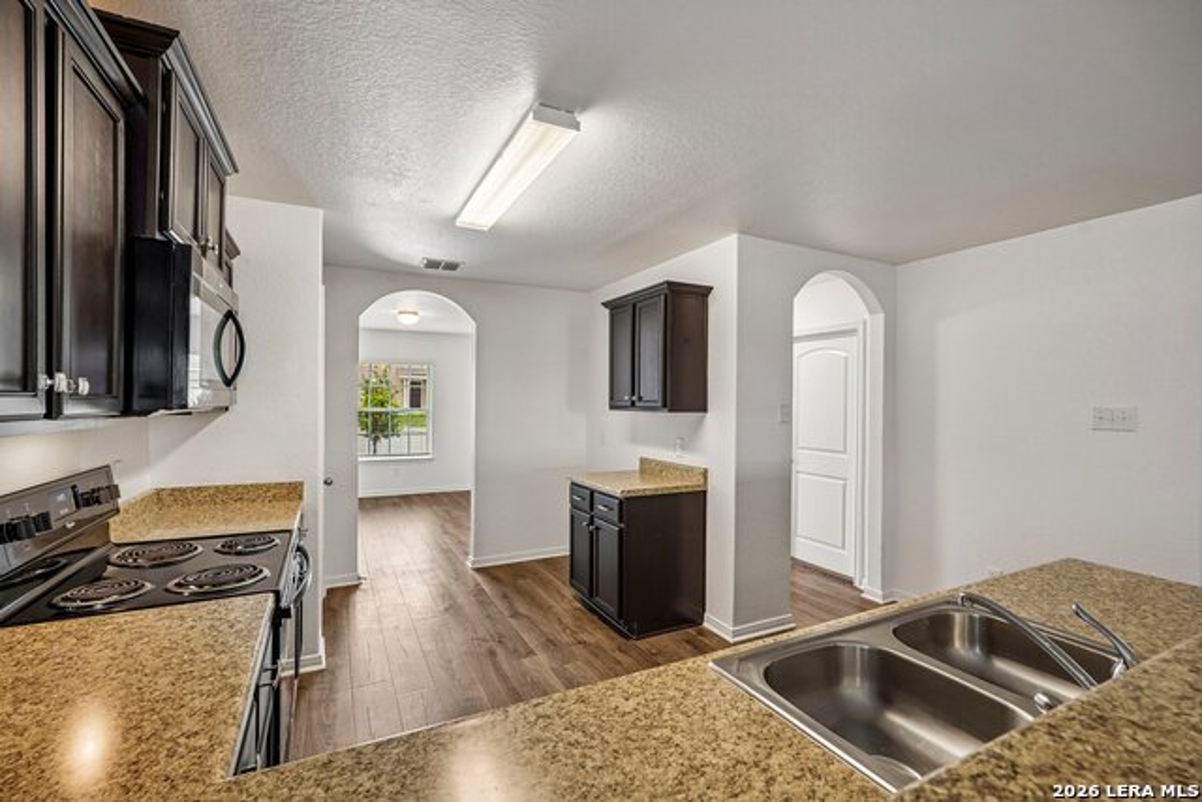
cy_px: 401
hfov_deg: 95.0
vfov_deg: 72.1
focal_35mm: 16
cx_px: 601
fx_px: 551
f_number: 8
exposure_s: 1/15
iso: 400
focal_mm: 16.5
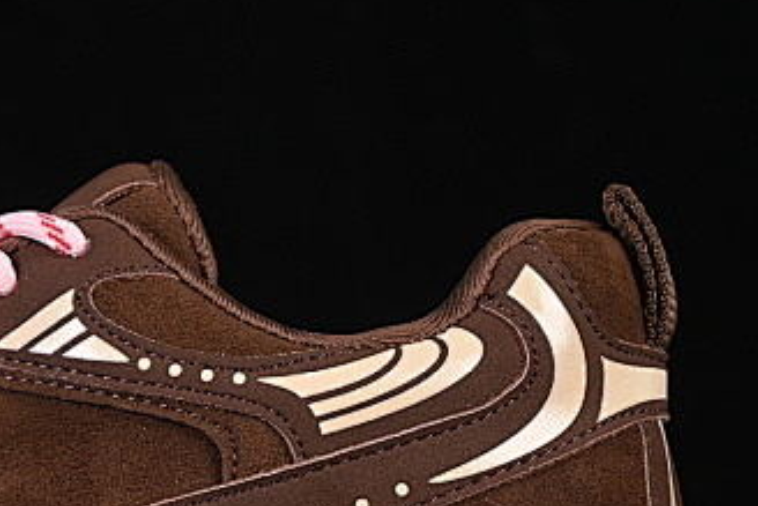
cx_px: -28
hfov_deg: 8.3
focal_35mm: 247
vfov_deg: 5.6
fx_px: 5203
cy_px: 372
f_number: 6.3
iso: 160
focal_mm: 50
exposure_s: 1/60
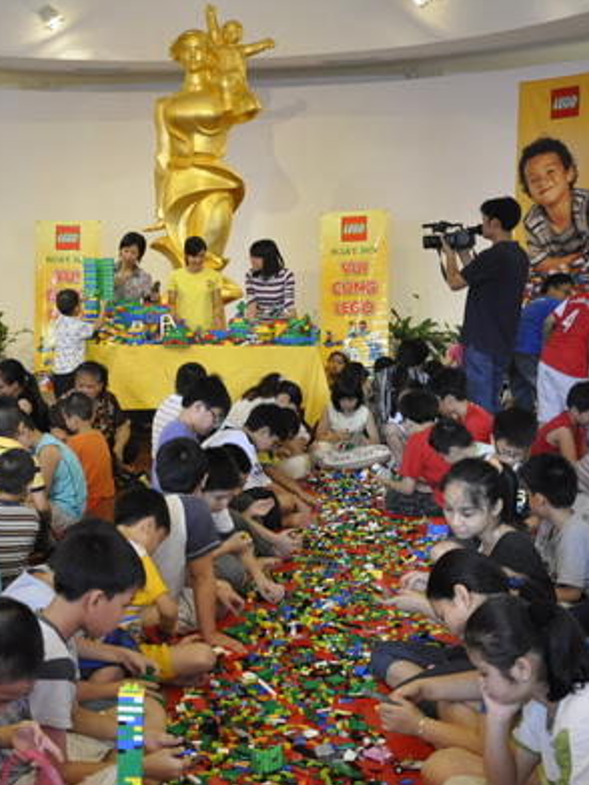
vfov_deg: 36.2
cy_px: 396
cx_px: 106
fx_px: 1202
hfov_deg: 26.9
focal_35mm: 53
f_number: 3.8
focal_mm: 24
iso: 1100
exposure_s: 1/40
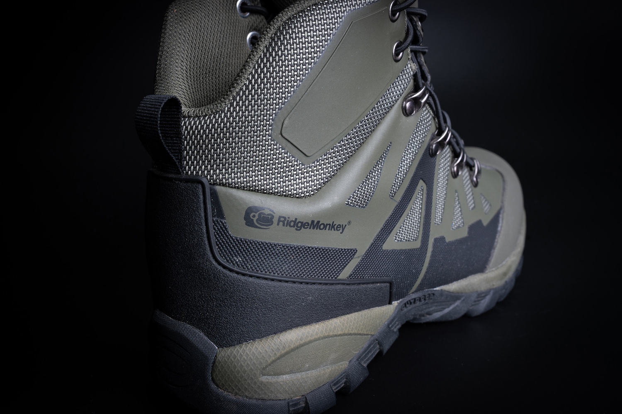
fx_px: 605
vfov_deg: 37.9
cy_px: 207
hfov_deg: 54.4
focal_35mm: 35
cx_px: 311
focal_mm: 35
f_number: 11
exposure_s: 1/8
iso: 250
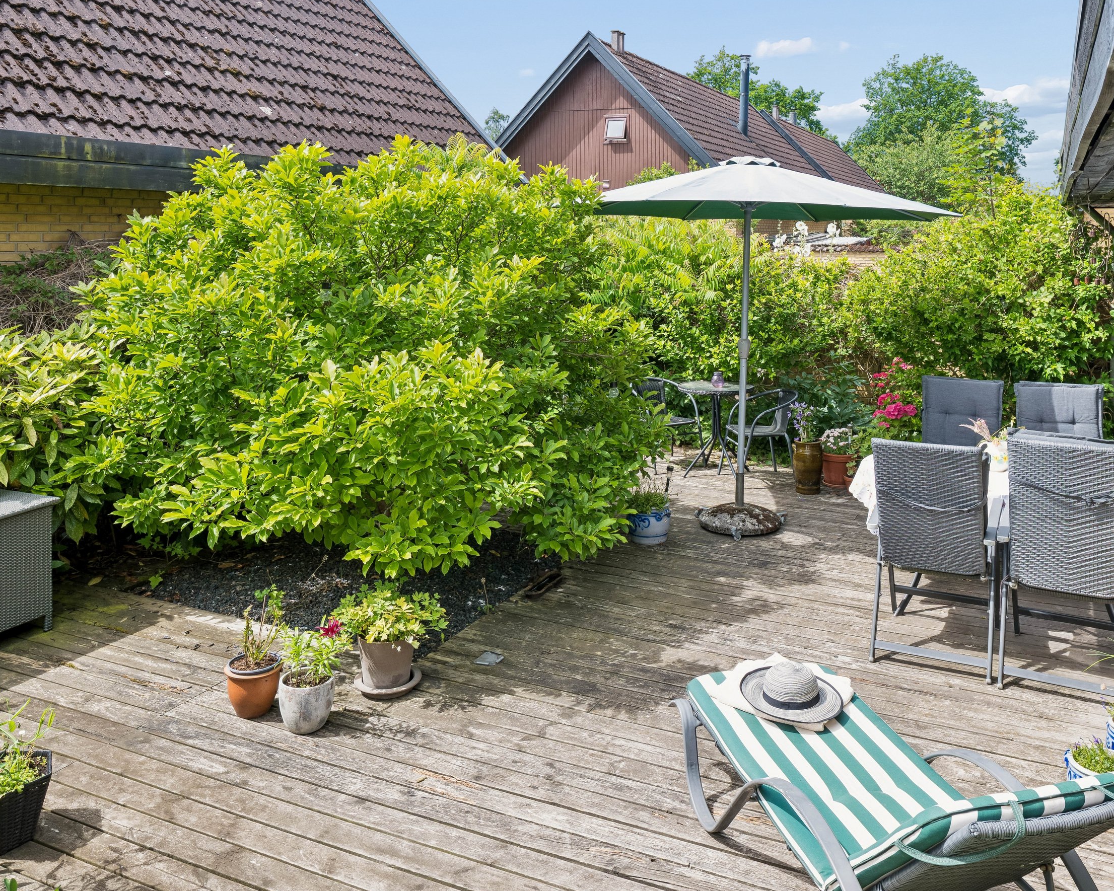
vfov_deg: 51.5
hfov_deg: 62.0
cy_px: 416
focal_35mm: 28
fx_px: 923
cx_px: 631
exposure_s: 1/160
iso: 160
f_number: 8
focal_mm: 22
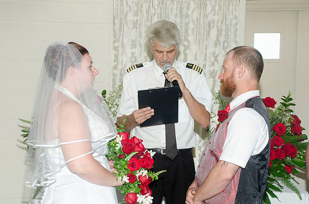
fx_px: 650
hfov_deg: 26.7
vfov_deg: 17.8
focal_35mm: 76
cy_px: 116
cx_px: 148
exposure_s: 1/250
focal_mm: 44
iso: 400
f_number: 5.6
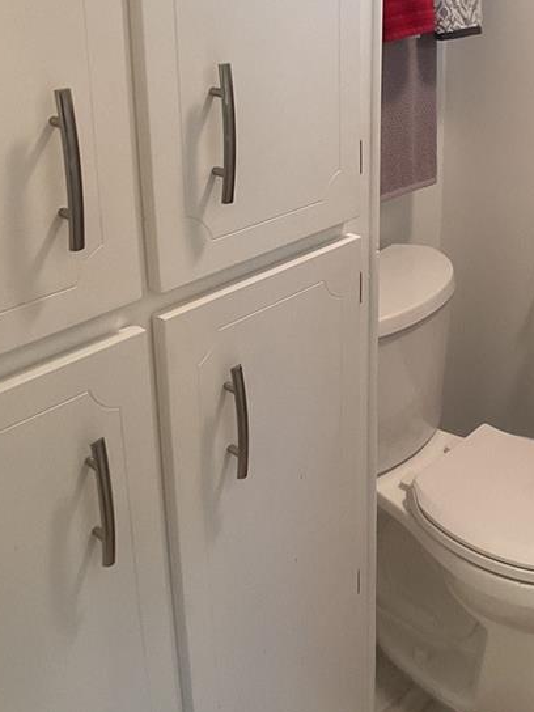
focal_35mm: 64
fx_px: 1316
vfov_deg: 29.8
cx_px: 404
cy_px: 175
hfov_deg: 22.7
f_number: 1.8
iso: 80
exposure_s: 1/60
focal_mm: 3
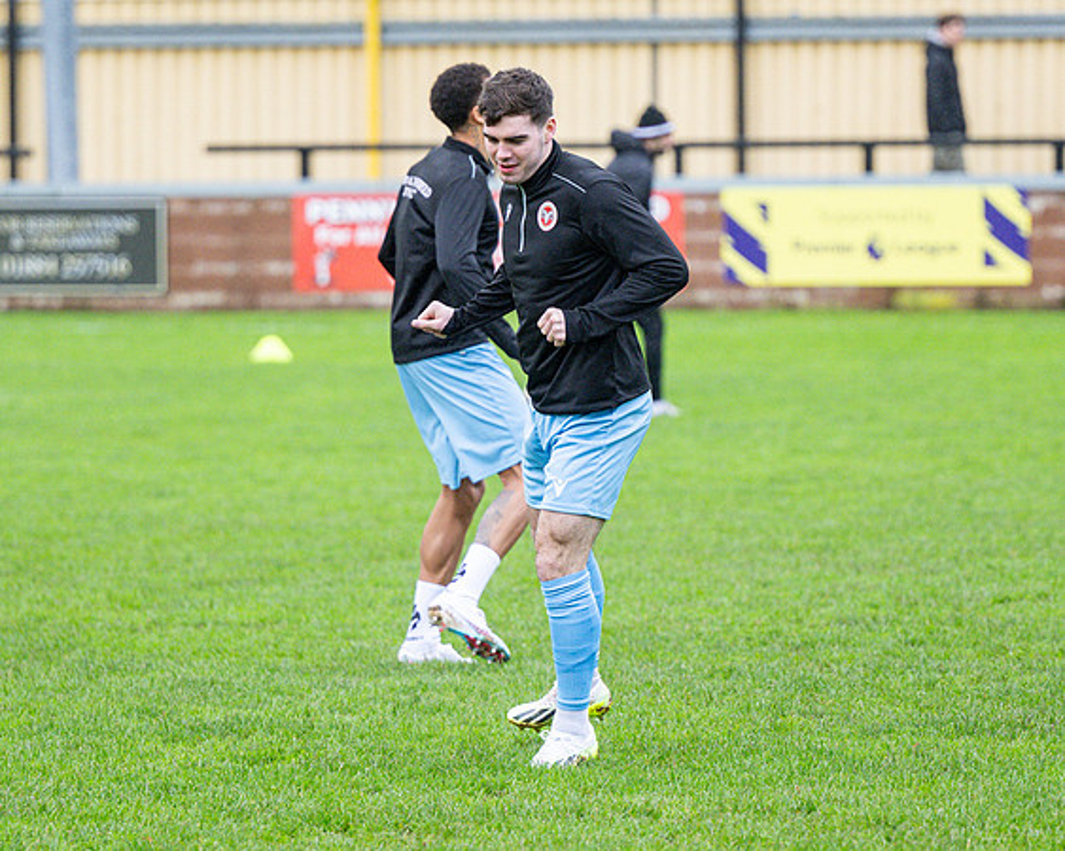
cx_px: 553
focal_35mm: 285
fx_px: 8973
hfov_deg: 6.8
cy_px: 449
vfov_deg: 5.4
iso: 800
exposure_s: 1/1000
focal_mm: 145
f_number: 2.8
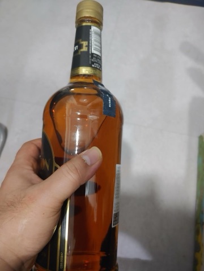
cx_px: 102
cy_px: 136
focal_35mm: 26
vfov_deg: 67.3
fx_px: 204
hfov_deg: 53.1
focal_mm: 4.36
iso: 200
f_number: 1.8
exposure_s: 1/40
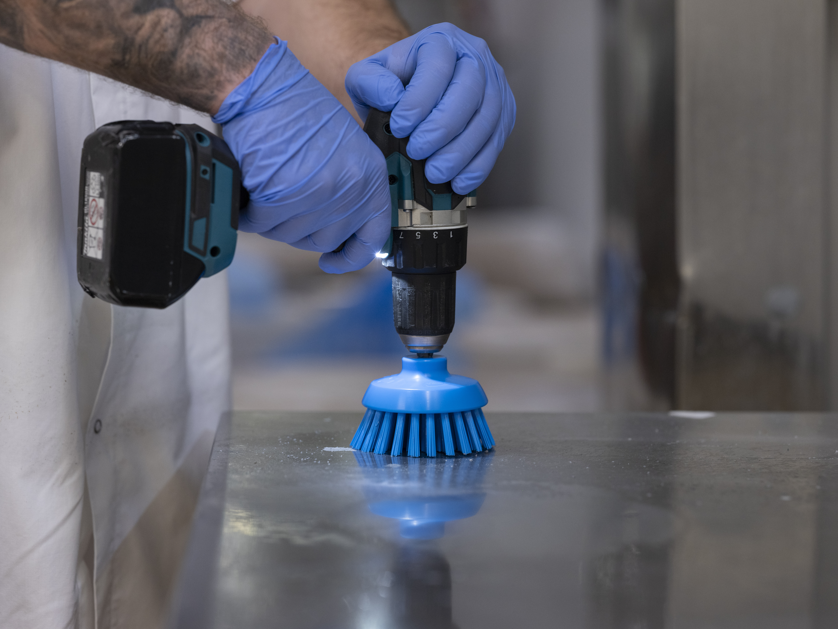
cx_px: 419
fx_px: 2106
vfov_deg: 17.0
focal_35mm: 87
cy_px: 314
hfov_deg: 22.5
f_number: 3.6
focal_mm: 110
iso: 1000
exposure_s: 1/125
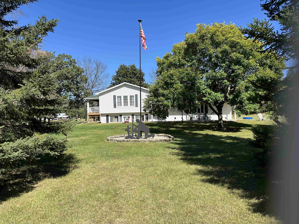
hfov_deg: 71.6
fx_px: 207
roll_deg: +1.6
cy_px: 112
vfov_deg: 56.8
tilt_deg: +0.9
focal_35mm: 24
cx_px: 150
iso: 80
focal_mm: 6.86
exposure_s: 1/2882
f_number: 1.78
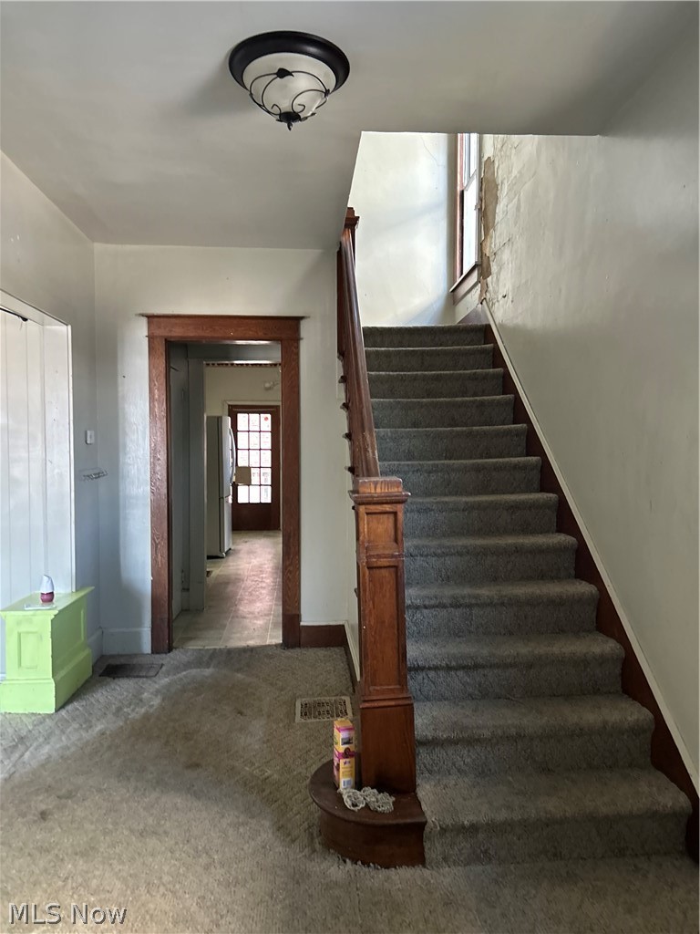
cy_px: 467
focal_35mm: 26
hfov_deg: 53.1
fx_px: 701
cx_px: 350
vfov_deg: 67.3
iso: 250
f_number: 1.5
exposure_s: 1/60
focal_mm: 5.7
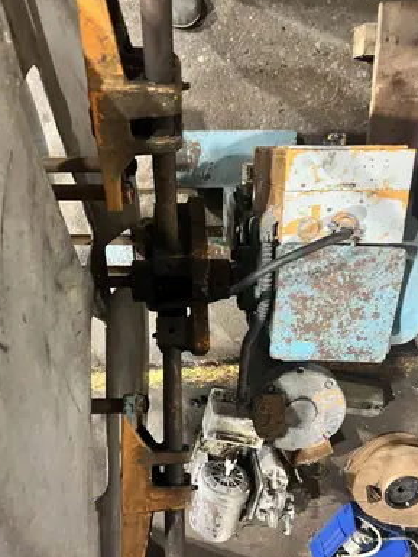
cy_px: 285
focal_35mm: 27
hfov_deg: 51.4
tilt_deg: -70.1
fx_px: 434
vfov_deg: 65.3
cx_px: 213
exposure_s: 1/30
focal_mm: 5.7
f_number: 1.5
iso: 500
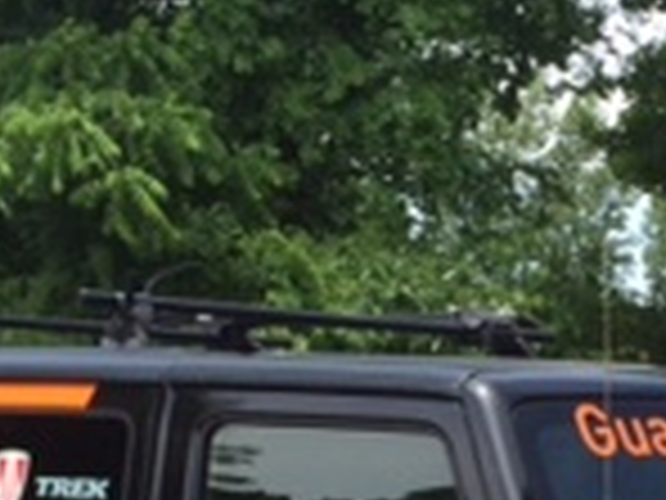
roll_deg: -0.4
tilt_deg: -8.8
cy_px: 784
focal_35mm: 125
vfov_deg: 11.3
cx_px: 742
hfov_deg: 15.3
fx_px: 2405
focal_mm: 4.15
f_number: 2.2
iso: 32
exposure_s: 1/892
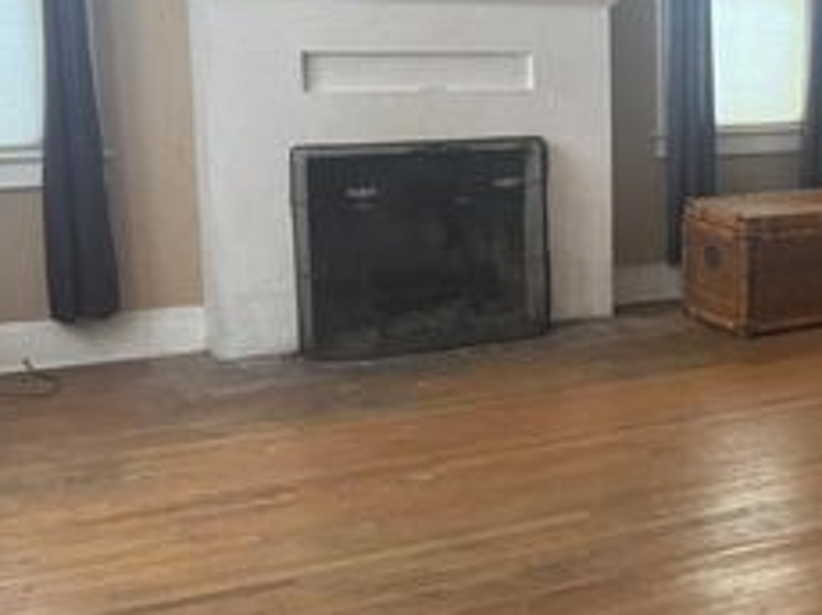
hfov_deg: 28.3
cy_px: 245
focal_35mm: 62
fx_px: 1471
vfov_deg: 23.6
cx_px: 908
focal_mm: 6.76
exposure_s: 1/60
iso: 640
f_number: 1.78
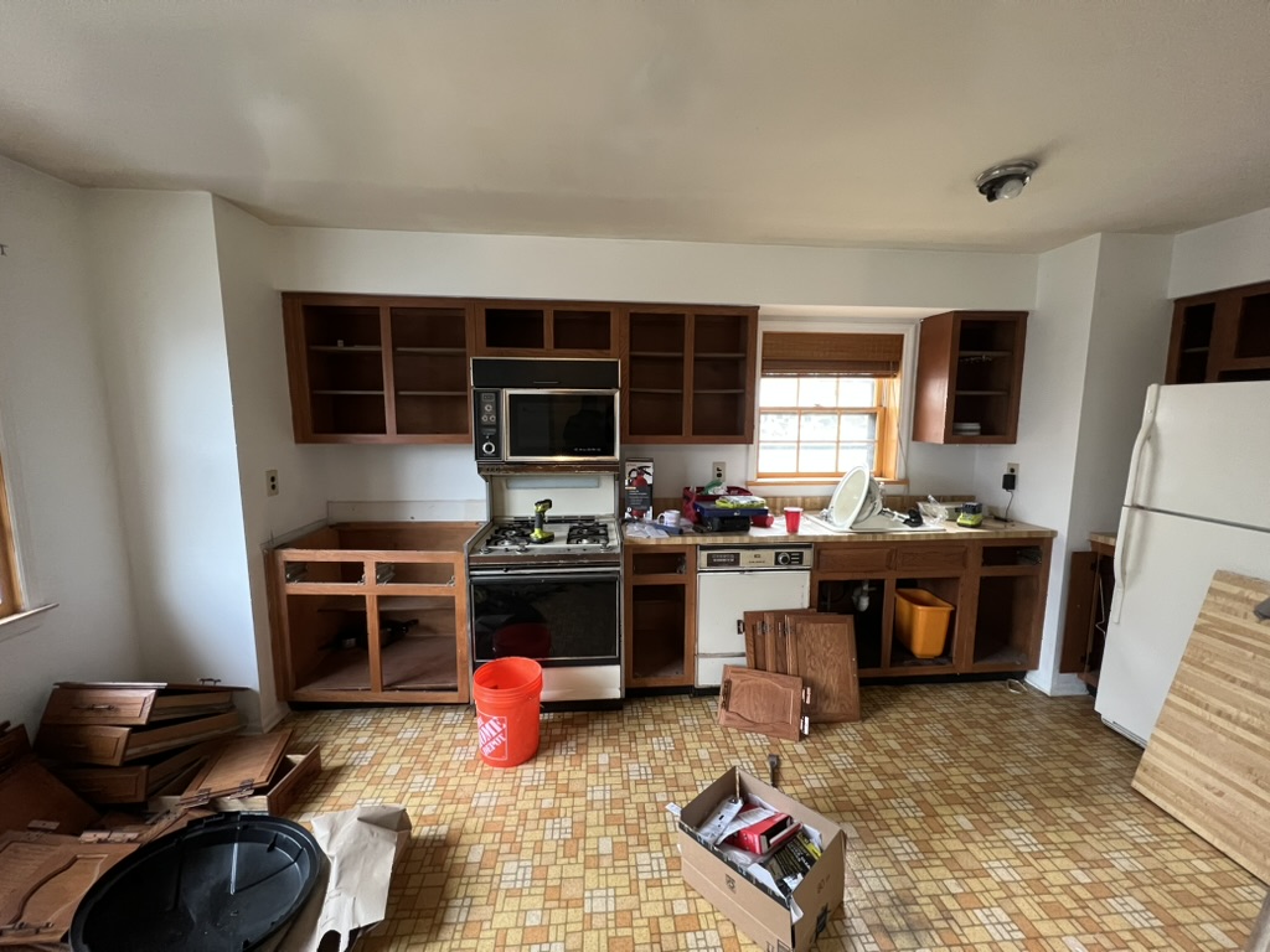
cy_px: 476
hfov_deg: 106.2
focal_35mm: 13
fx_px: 477
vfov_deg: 89.9
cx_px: 635
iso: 400
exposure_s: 1/60
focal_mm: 1.57
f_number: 1.8
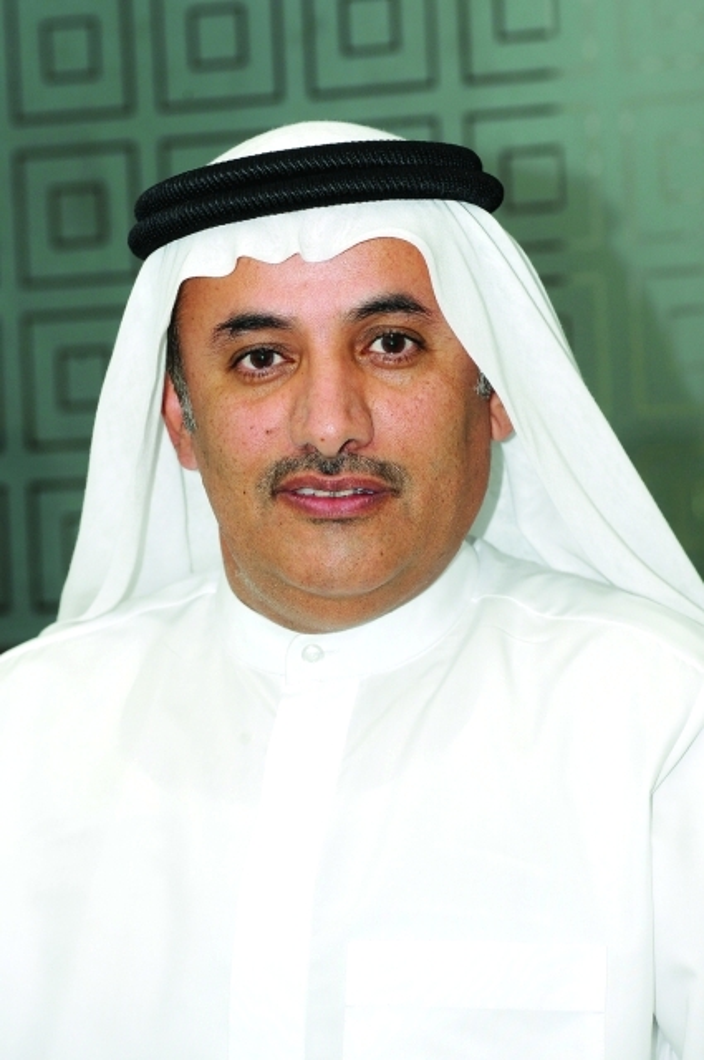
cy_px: 530
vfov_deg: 16.4
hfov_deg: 10.9
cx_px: 352
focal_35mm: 125
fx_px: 3676
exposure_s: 1/200
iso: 400
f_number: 7.1
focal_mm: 125
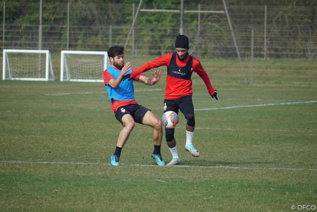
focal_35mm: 432
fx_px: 3806
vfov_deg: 3.2
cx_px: 158
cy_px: 106
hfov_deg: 4.8
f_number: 6.3
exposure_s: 1/2000
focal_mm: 288
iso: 800
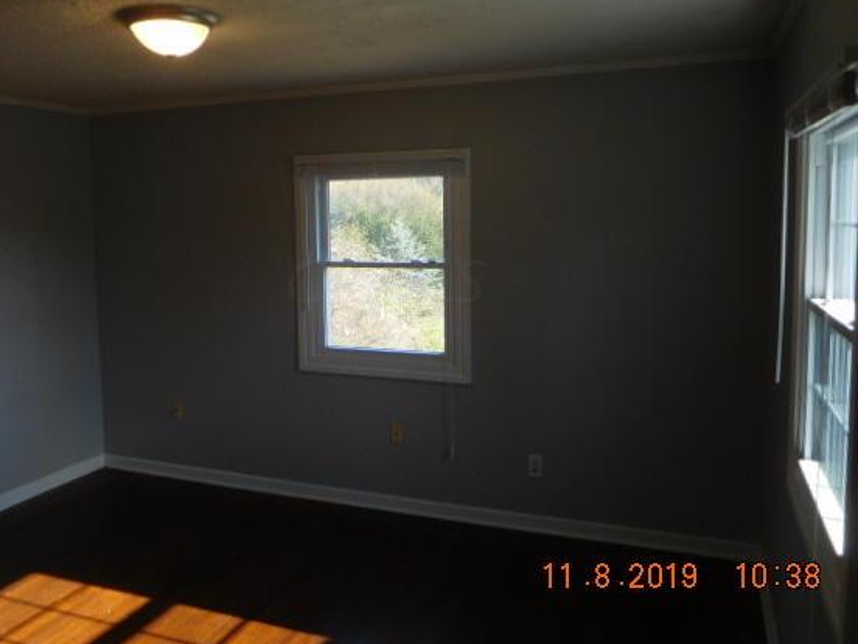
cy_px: 282
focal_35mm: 29
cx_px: 385
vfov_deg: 48.1
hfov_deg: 61.5
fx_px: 719
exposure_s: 1/125
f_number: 3.4
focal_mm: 4.5
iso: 125
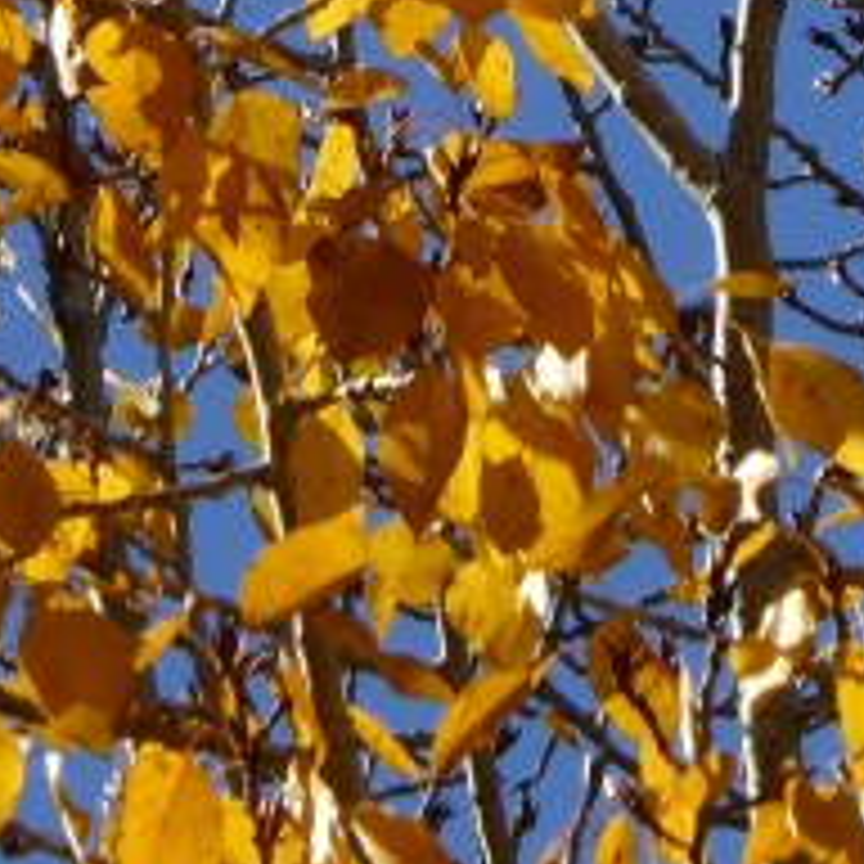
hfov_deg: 1.3
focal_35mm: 1385
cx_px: 162
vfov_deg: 1.3
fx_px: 39110
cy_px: -315
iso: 100
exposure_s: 1/400
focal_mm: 47.5
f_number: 5.6
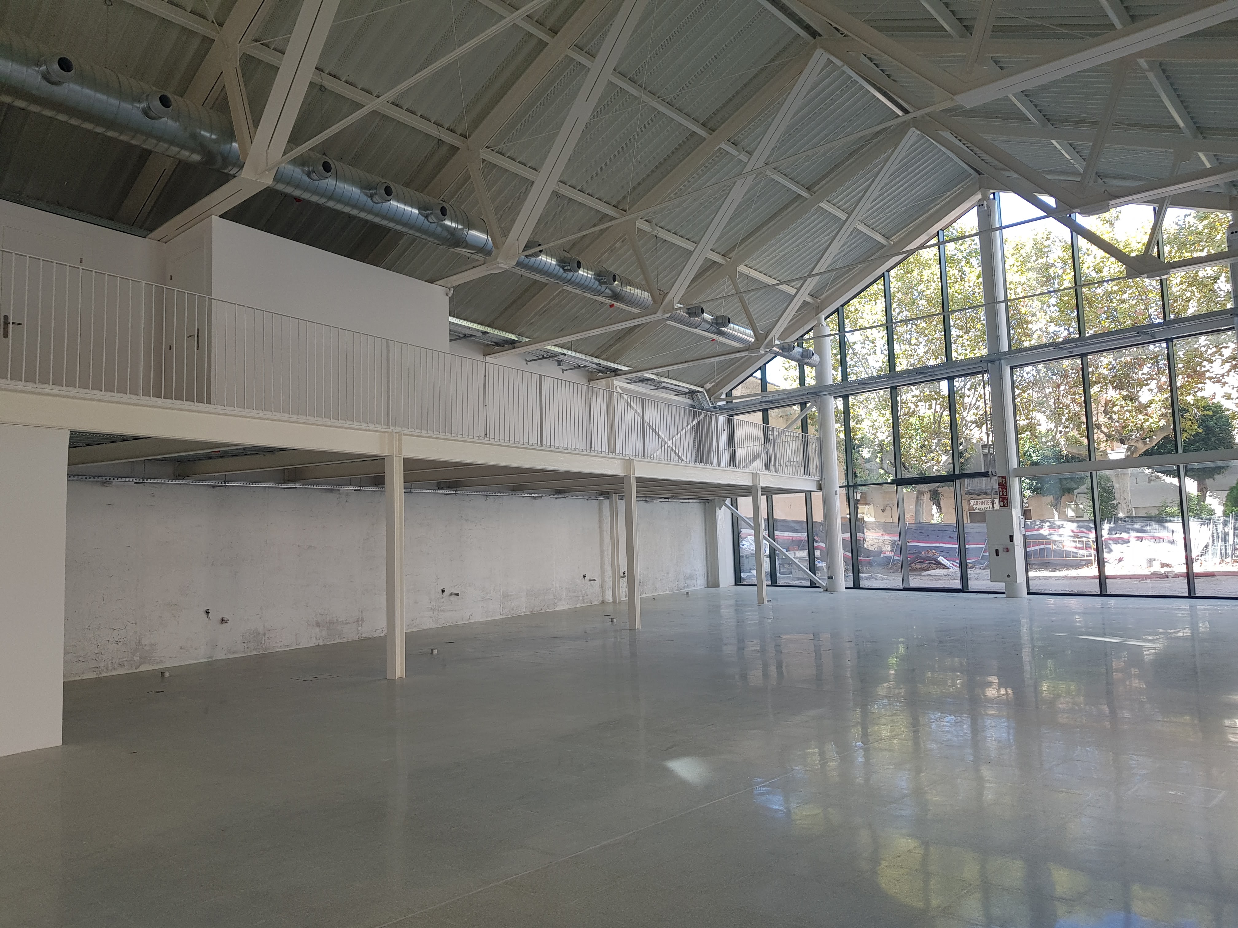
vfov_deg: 53.1
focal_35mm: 26
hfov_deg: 67.3
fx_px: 930
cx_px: 619
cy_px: 464
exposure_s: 1/135
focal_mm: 4.2
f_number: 1.7
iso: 40
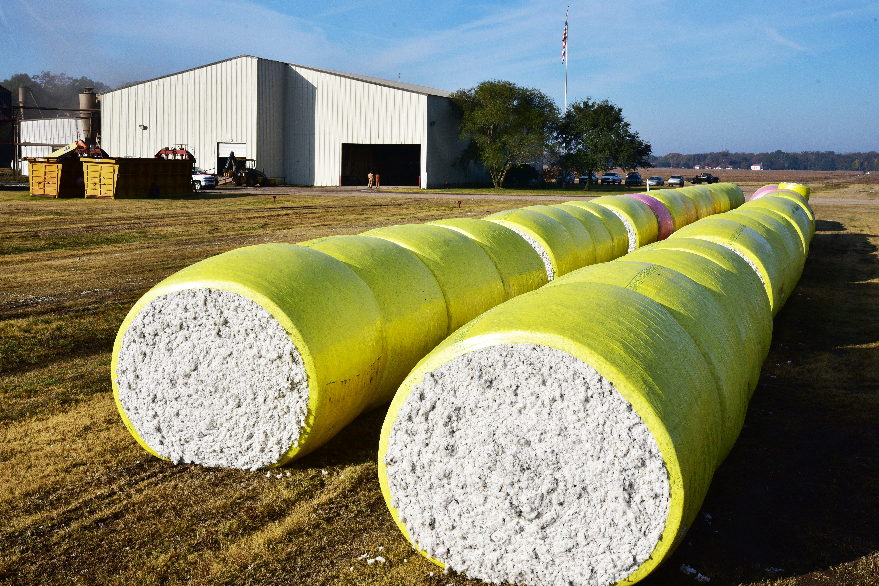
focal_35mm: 46
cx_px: 440
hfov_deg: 42.7
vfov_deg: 29.3
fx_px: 1124
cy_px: 293
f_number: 16
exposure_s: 1/500
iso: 250
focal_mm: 46
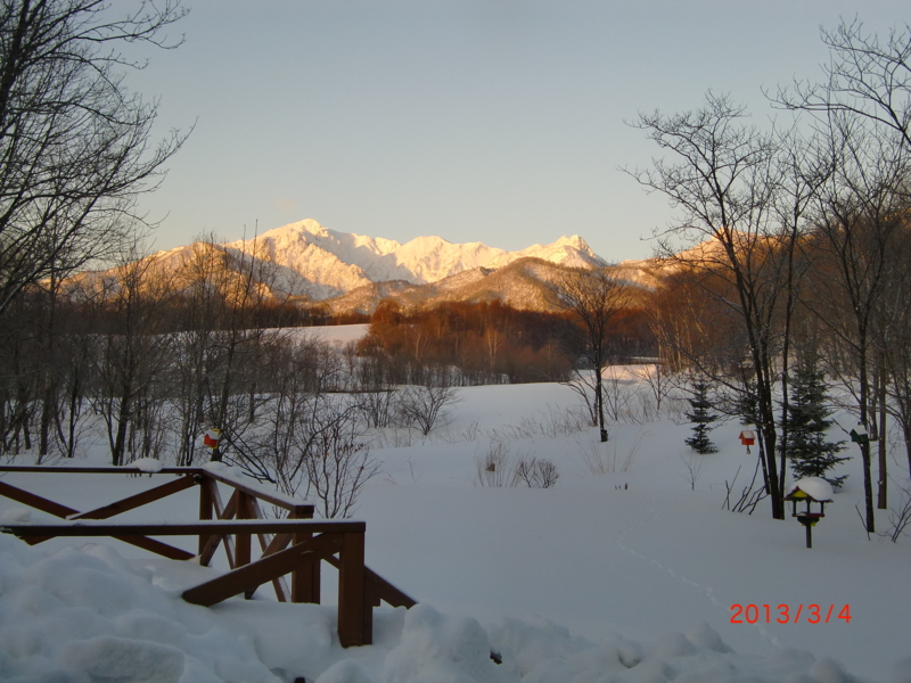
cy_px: 342
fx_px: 1211
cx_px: 456
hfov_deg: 41.2
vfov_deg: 31.5
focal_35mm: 46
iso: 64
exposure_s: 1/200
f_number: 3.3
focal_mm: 8.2
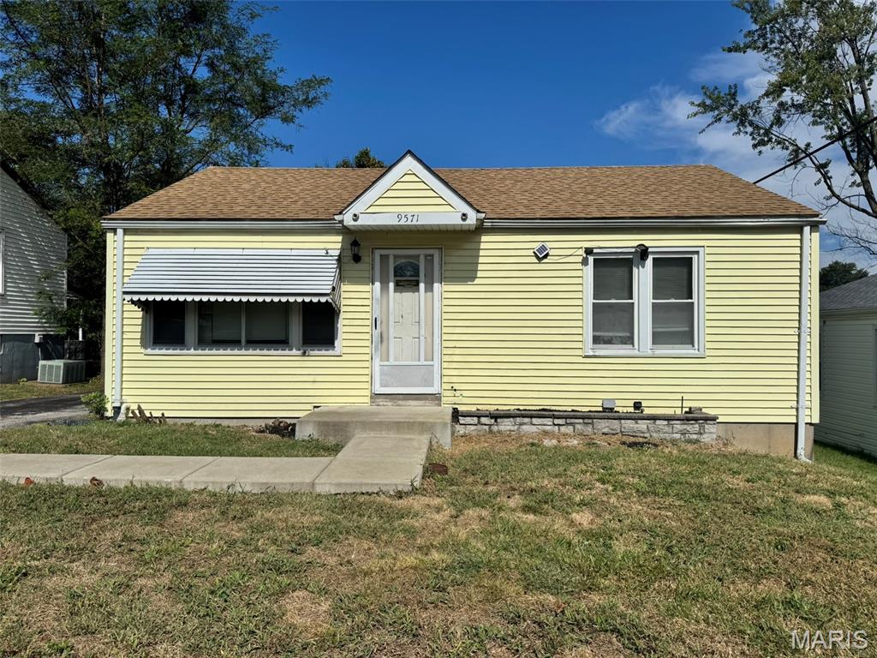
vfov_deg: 56.8
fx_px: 608
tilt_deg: +0.0
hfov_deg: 71.6
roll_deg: -0.4
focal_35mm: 24
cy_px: 329
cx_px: 438
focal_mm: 6.76
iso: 64
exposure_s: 1/12346
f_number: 1.78
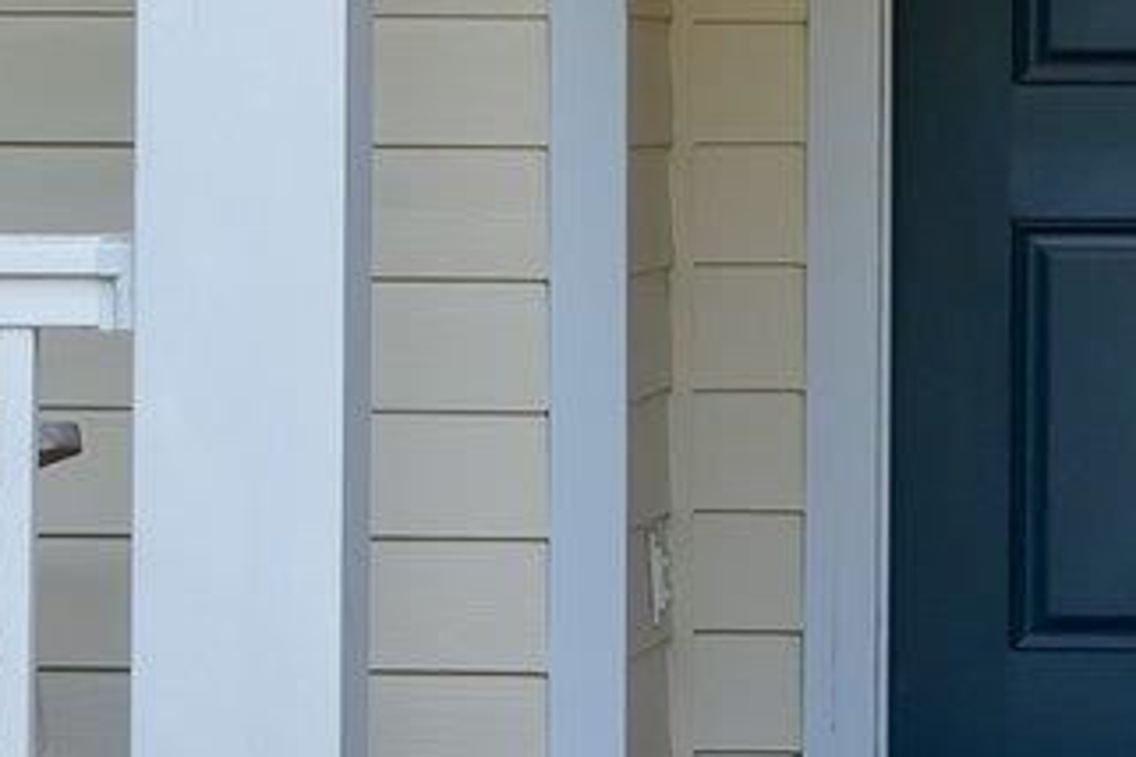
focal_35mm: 230
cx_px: 1175
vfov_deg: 6.0
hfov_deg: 8.9
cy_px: 65
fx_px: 7257
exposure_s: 1/100
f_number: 8
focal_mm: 24
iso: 250
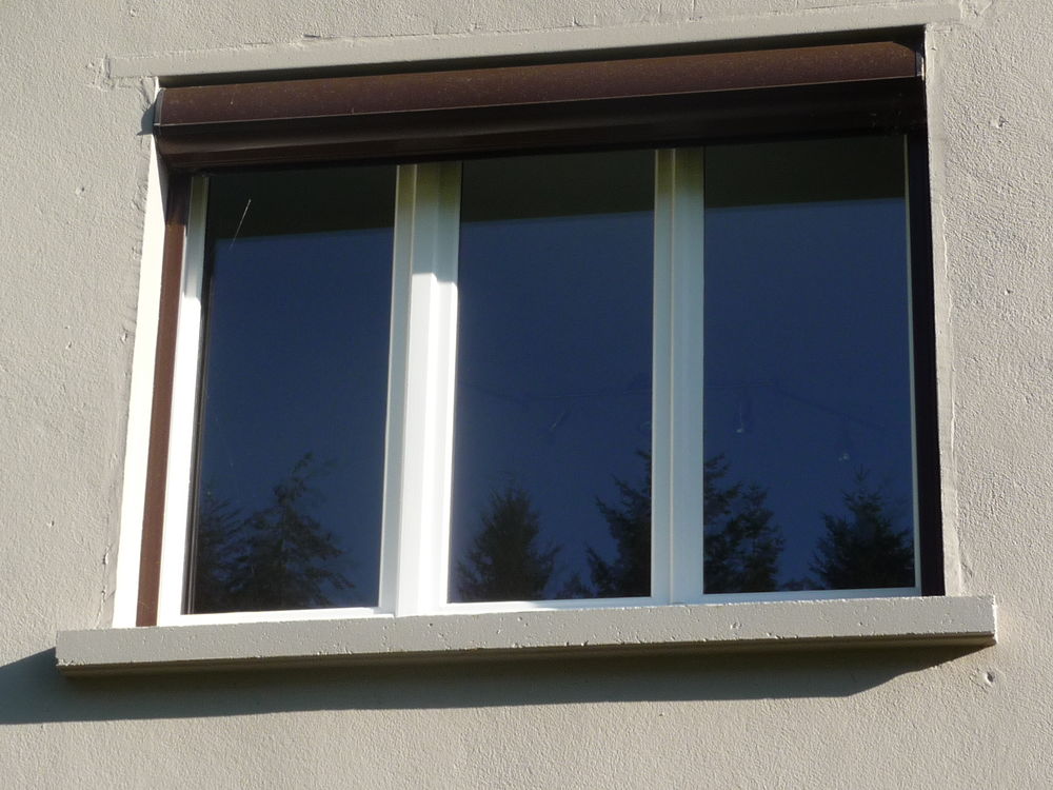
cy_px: 395
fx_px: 3042
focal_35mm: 100
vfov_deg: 14.8
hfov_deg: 19.6
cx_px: 526
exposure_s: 1/320
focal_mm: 10.5
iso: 100
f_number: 4.5
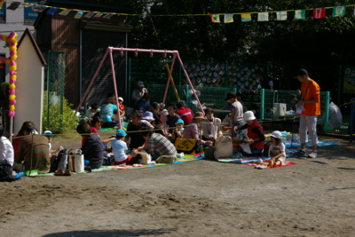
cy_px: 118
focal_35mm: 75
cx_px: 178
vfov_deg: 18.2
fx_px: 740
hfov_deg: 27.0
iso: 200
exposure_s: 1/250
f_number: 9.5
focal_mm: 50
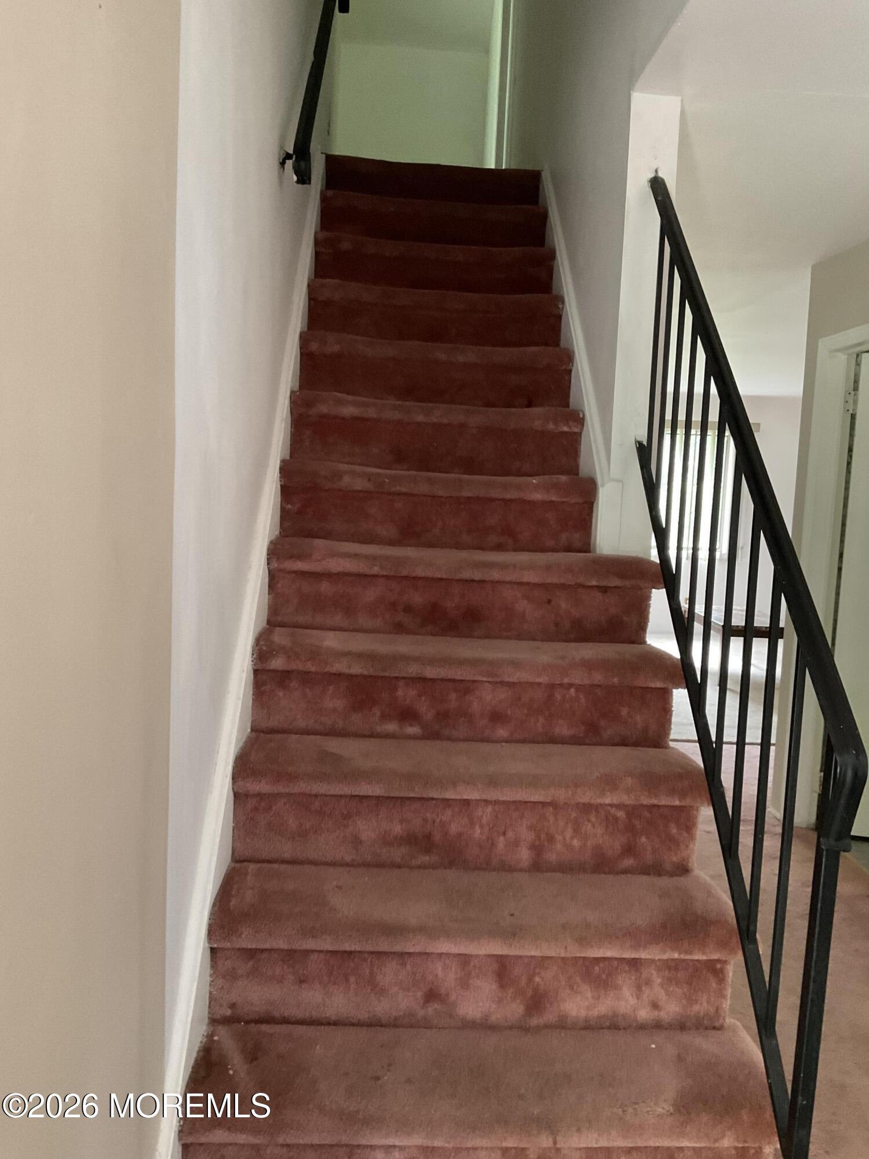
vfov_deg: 61.7
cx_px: 434
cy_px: 580
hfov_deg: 48.2
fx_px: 971
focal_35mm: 29
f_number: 1.8
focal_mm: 3
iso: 320
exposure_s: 1/43
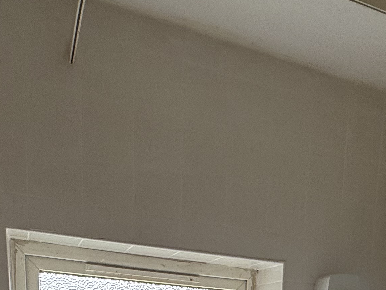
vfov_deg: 22.5
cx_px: 270
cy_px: 468
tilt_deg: -11.7
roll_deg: -4.5
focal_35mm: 49
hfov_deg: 38.3
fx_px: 546
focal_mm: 2.22
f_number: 2.2
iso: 40
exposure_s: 1/108
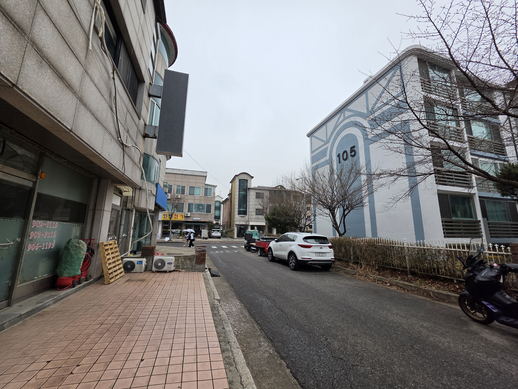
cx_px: 259
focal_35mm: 13
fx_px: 195
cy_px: 194
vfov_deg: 89.9
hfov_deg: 106.2
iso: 32
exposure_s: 1/404
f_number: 1.9
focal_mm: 2.2
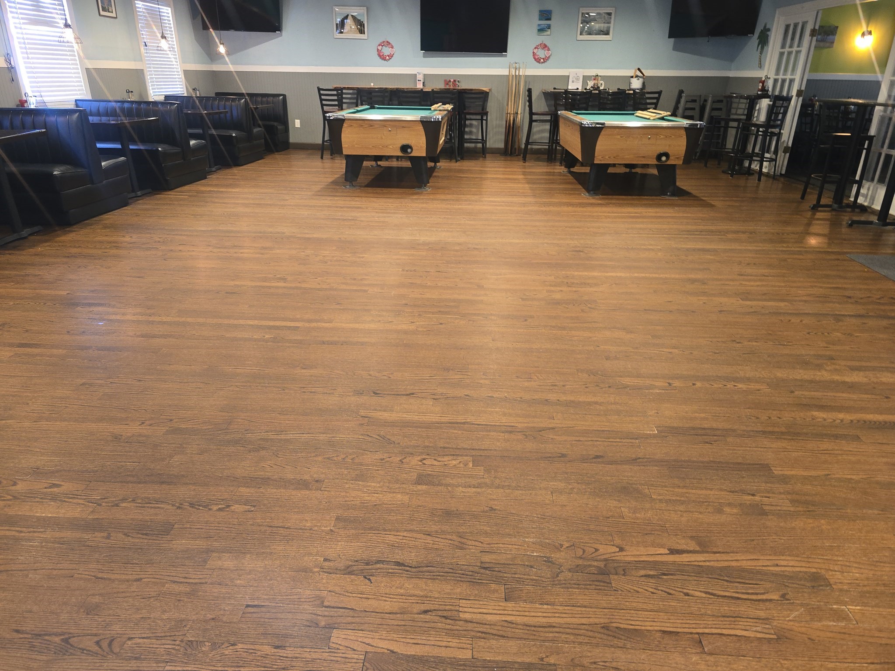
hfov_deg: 73.9
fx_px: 595
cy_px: 336
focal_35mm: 23
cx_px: 448
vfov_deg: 58.9
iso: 125
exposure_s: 1/12
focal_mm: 6.3
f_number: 1.7
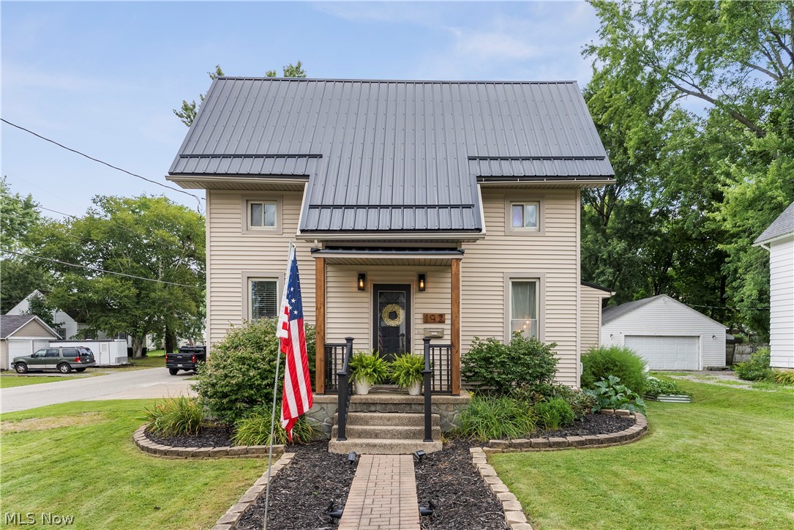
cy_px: 265
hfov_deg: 81.2
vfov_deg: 59.5
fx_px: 463
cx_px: 397
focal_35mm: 21
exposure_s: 1/250
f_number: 5.6
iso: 640
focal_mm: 21
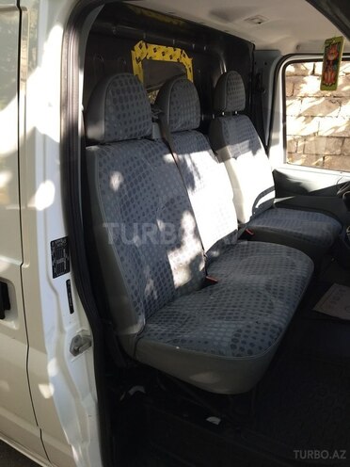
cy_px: 234
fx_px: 391
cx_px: 175
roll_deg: -0.8
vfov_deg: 61.7
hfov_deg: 48.2
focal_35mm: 29
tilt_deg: -17.7
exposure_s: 1/130
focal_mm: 4.15
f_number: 2.2
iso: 25
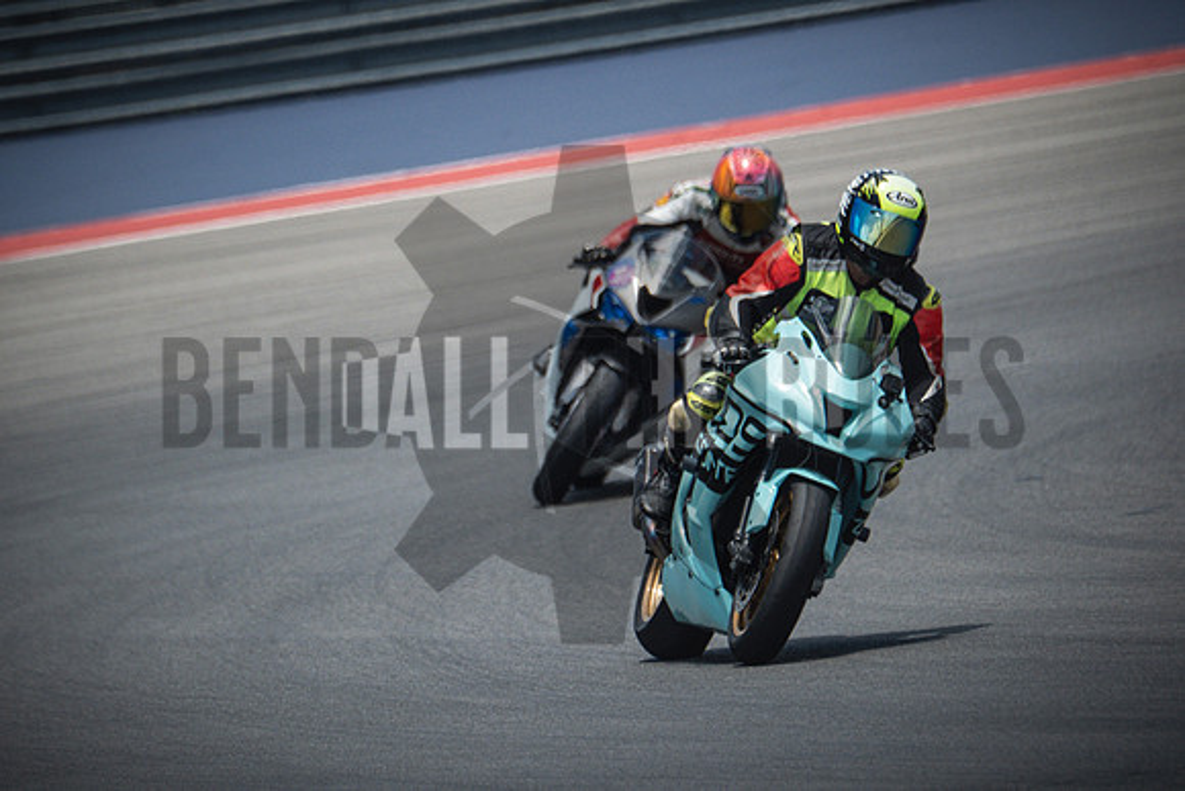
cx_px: 592
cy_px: 396
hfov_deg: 3.4
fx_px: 19754
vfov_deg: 2.3
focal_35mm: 600
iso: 800
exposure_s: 1/2000
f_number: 5.6
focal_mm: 400
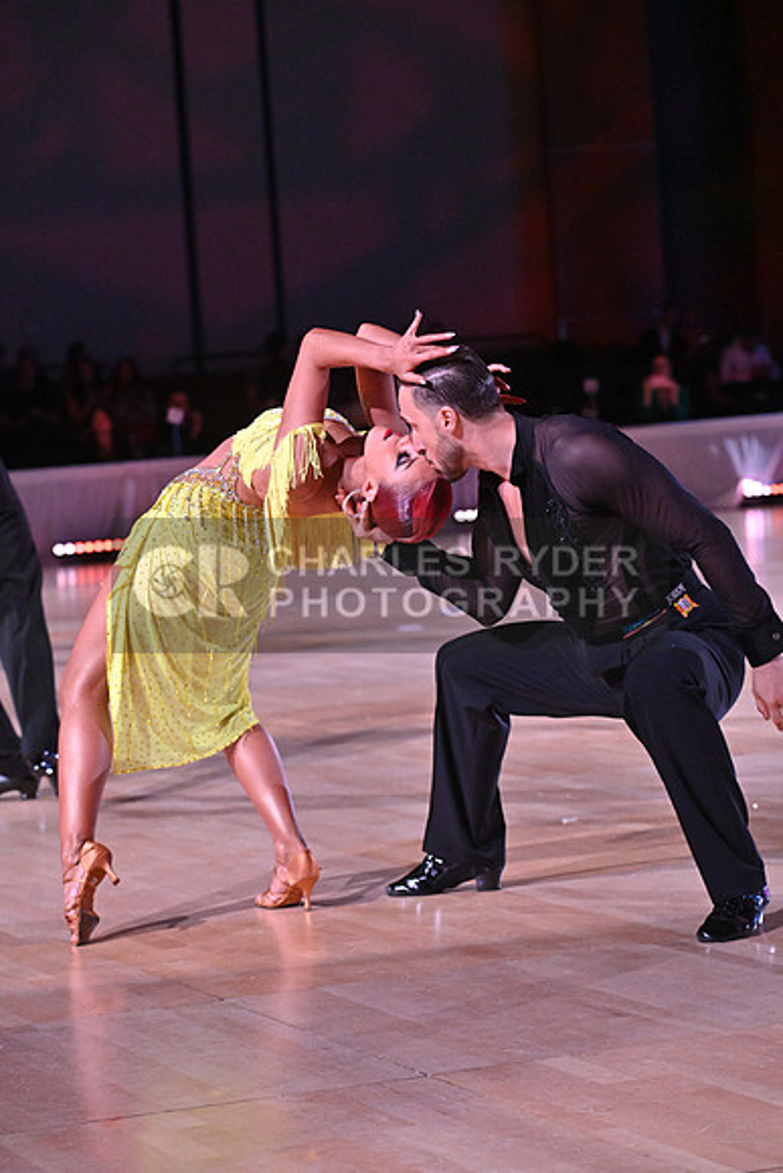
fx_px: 3586
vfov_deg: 18.6
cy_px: 586
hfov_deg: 12.5
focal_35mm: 110
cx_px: 392
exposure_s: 1/400
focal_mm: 110
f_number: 5.6
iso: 6400
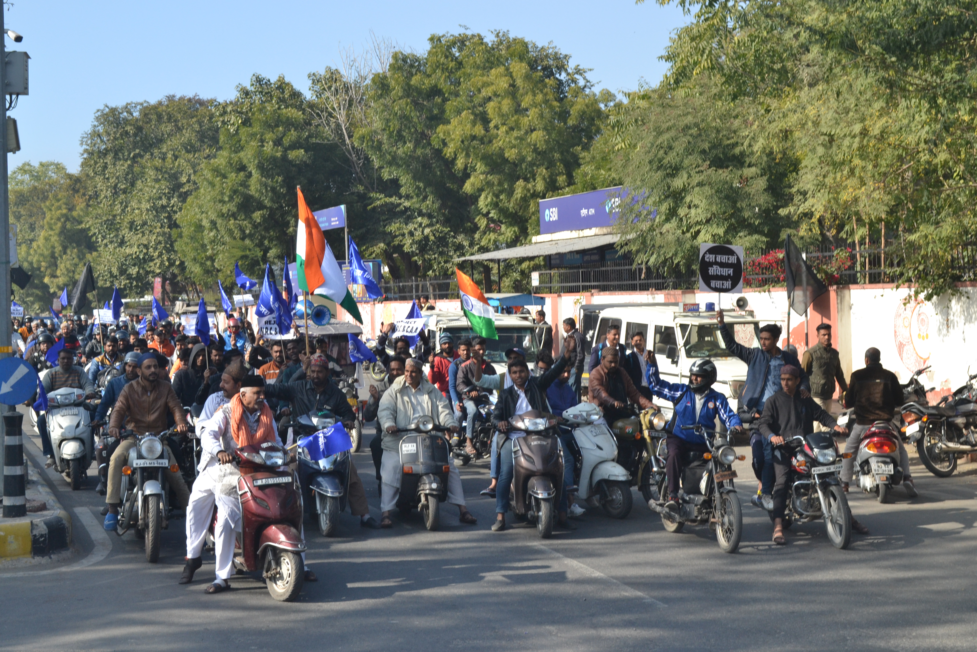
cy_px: 326
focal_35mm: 60
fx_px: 1628
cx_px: 488
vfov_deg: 22.6
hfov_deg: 33.4
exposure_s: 1/320
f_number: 9
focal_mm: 40
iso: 400
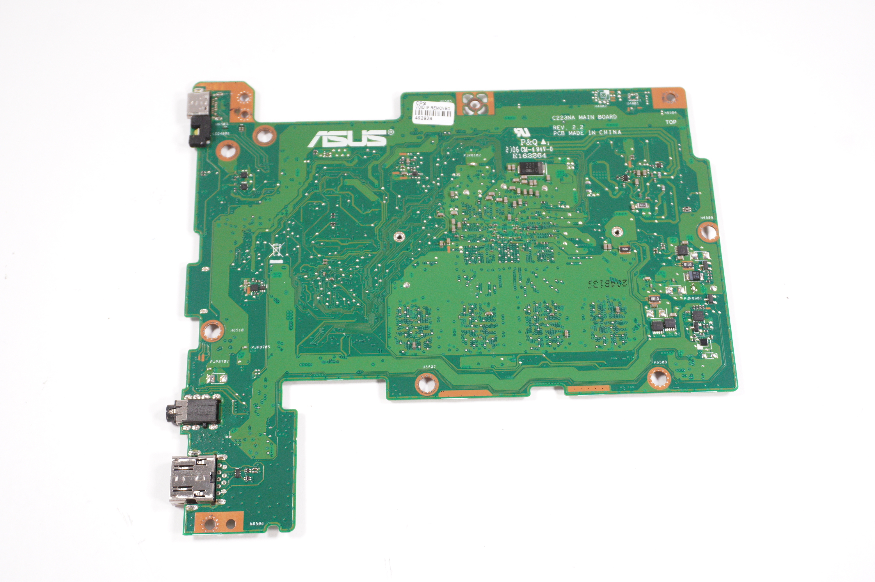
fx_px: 1129
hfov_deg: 42.4
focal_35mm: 46
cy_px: 291
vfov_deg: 28.9
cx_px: 438
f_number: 5.6
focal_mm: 31
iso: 1000
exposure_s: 1/250
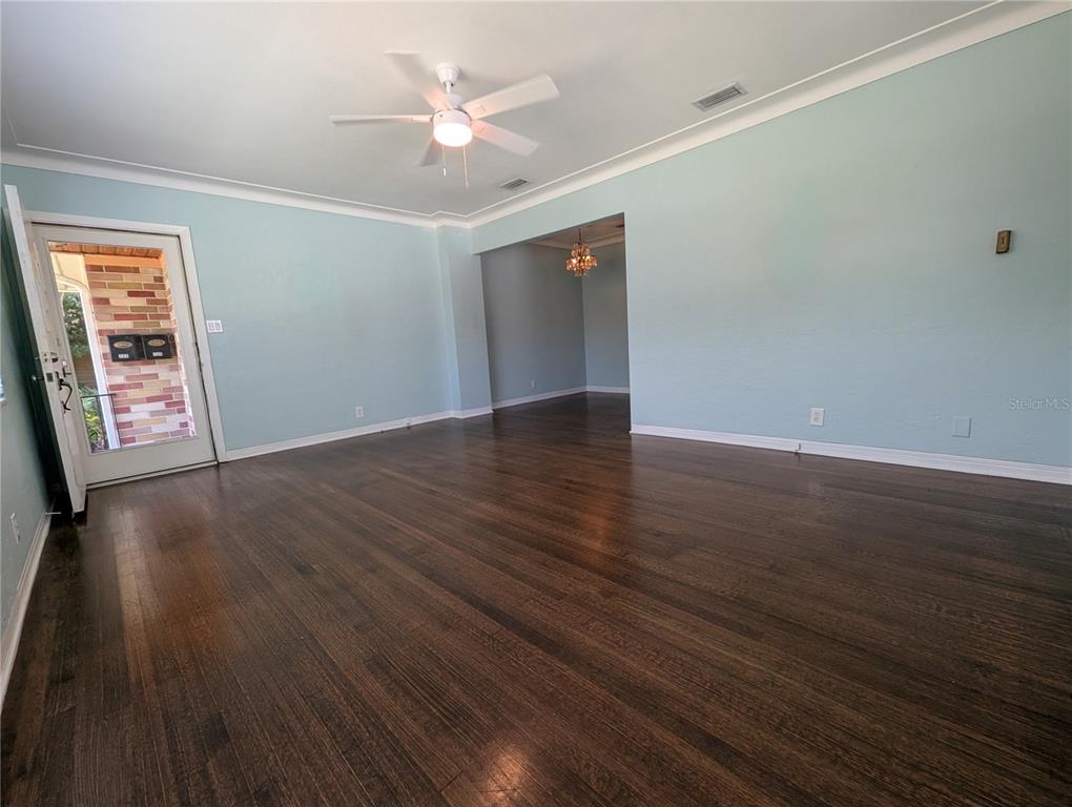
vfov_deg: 90.1
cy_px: 404
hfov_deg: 106.1
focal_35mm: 13
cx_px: 536
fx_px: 403
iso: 71
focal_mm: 1.95
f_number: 2.2
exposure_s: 1/60
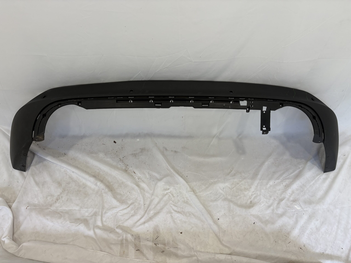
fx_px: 264
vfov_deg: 53.1
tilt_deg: -56.6
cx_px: 176
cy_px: 132
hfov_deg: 67.3
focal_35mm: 26
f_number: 1.6
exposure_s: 1/122
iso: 50
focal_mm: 5.96
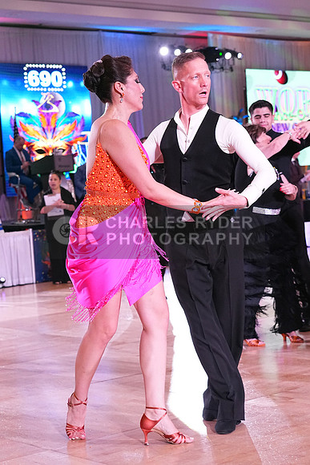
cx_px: 155
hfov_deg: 18.2
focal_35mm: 75
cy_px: 232
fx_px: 968
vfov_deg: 27.0
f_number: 4.5
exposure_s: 1/400
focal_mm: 50
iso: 3200
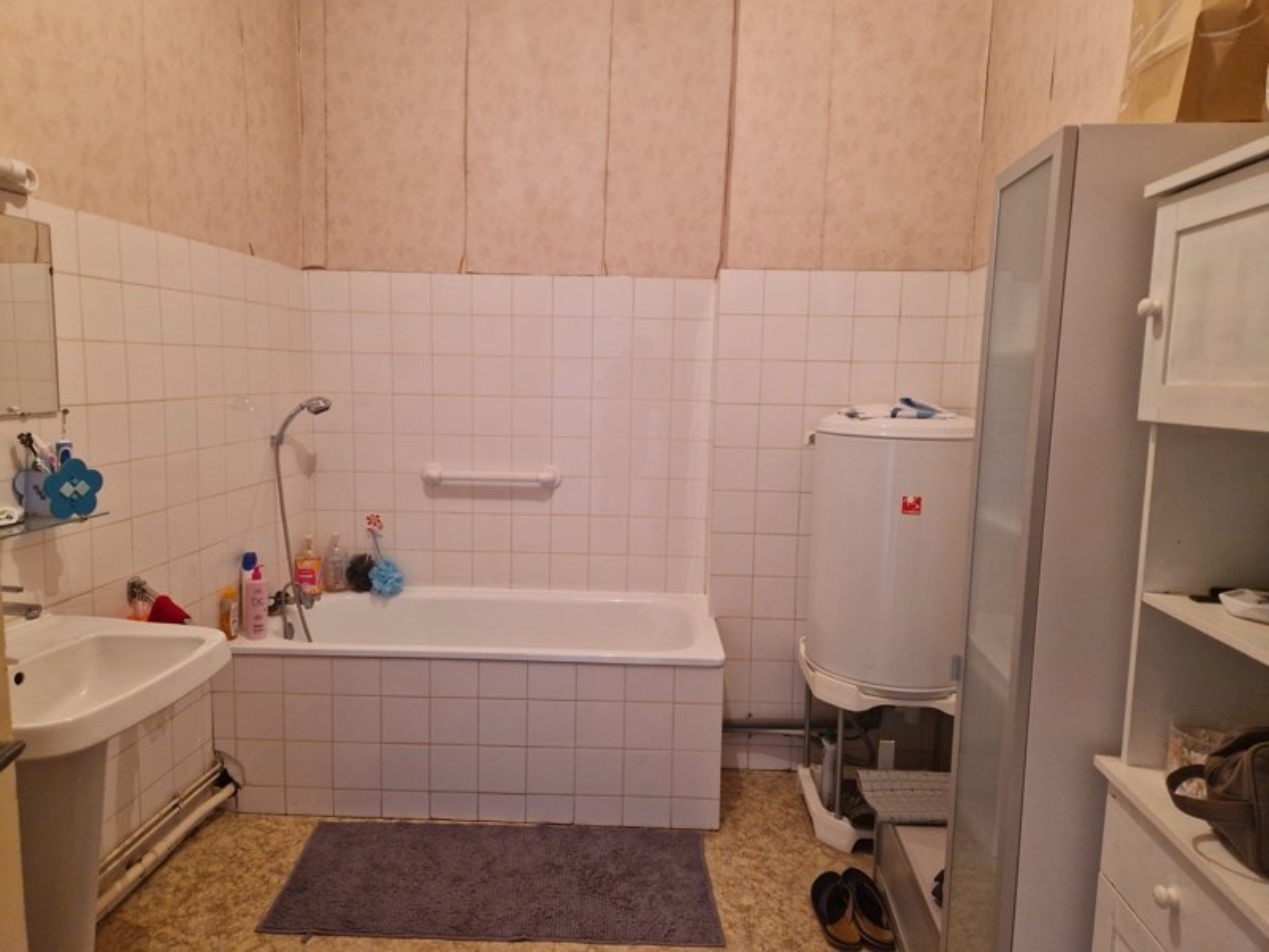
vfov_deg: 58.9
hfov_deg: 73.9
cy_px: 476
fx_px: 843
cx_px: 634
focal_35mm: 23
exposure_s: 1/50
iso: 640
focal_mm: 5.4
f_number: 1.8
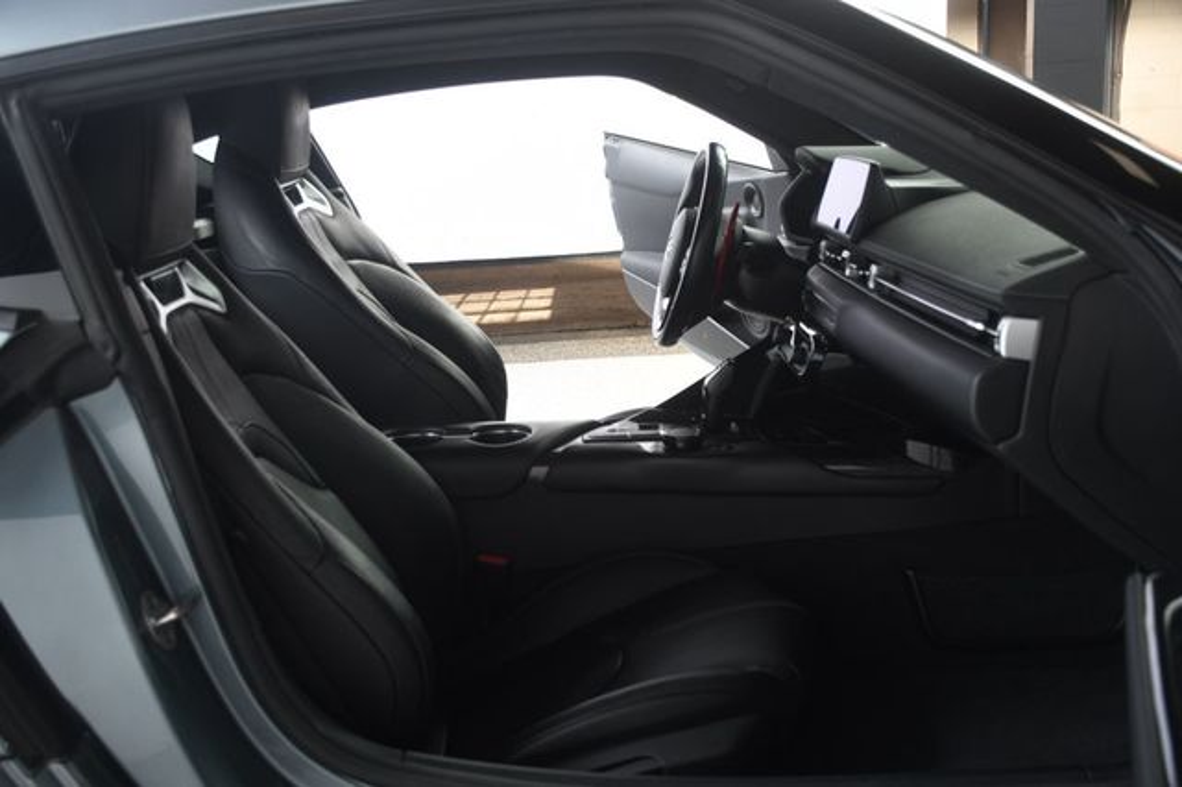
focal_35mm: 40
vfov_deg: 33.4
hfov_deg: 48.5
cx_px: 591
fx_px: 1313
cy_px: 394
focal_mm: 27
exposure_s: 1/160
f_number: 5
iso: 100
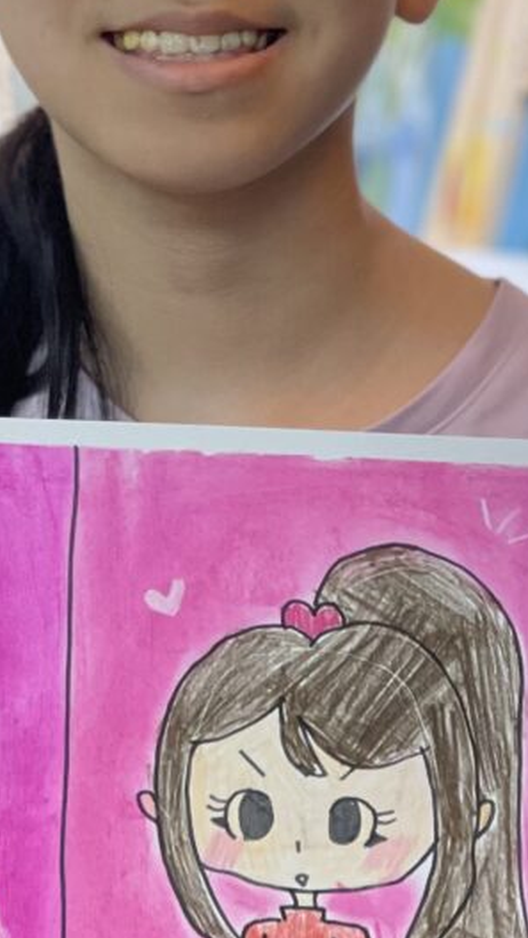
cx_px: 160
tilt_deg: -5.5
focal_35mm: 176
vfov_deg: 12.2
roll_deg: -3.1
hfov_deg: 6.9
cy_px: 253
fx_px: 4381
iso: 160
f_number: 2.2
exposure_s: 1/100
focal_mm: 7.5
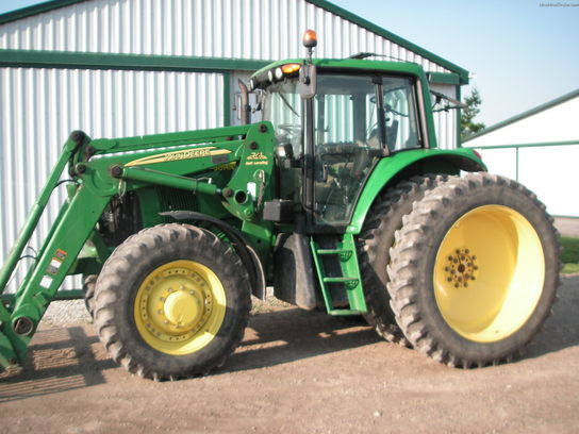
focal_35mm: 38
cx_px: 290
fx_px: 636
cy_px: 217
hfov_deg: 49.0
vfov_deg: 37.7
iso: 50
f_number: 3.3
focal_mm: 6.3
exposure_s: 1/250
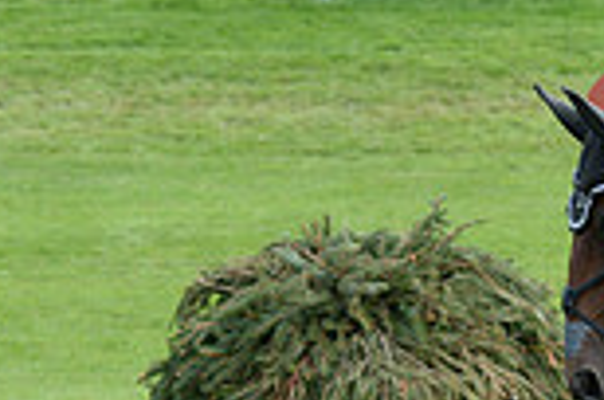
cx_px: 1051
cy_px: 345
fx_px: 8539
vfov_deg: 2.7
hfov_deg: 4.0
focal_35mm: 510
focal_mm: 135
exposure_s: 1/1000
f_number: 6.3
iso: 800
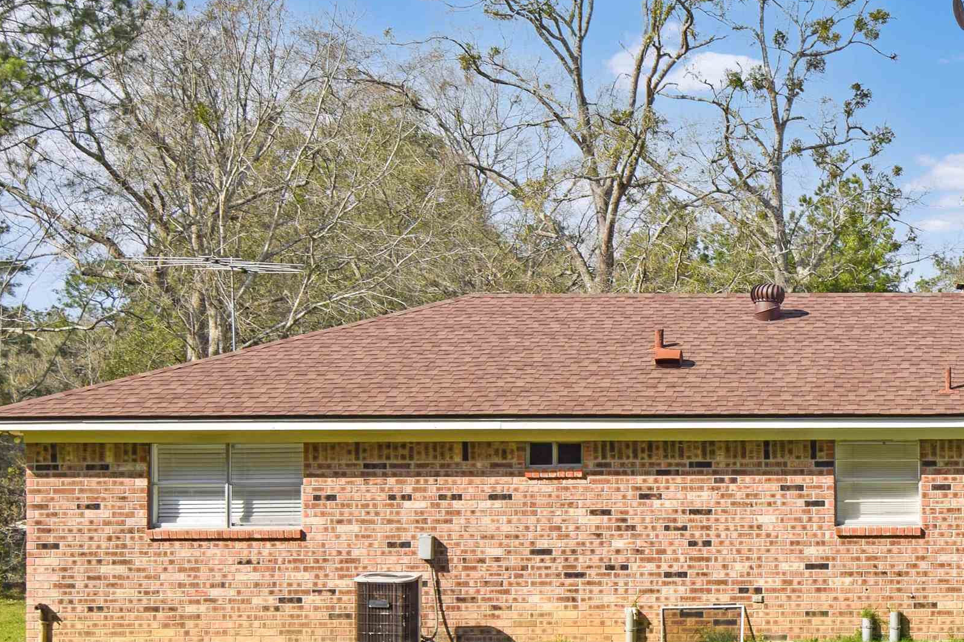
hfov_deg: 33.3
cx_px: 794
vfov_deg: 22.7
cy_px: 593
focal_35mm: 58
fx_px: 1553
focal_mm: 20
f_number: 9
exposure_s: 1/200
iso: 100
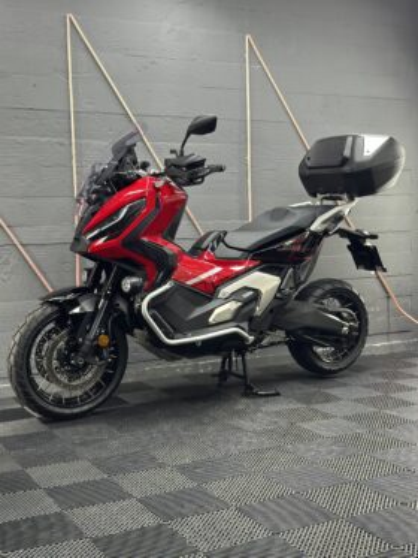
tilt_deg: -3.8
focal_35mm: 48
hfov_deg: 30.3
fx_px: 772
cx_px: 209
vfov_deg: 39.6
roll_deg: +0.8
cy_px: 279
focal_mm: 6.86
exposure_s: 1/50
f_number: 1.78
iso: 80
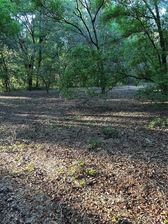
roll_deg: -0.5
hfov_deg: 53.1
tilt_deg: -9.8
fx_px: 168
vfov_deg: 67.3
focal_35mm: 26
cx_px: 84
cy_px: 112
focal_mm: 5.7
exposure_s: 1/121
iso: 100
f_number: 1.5
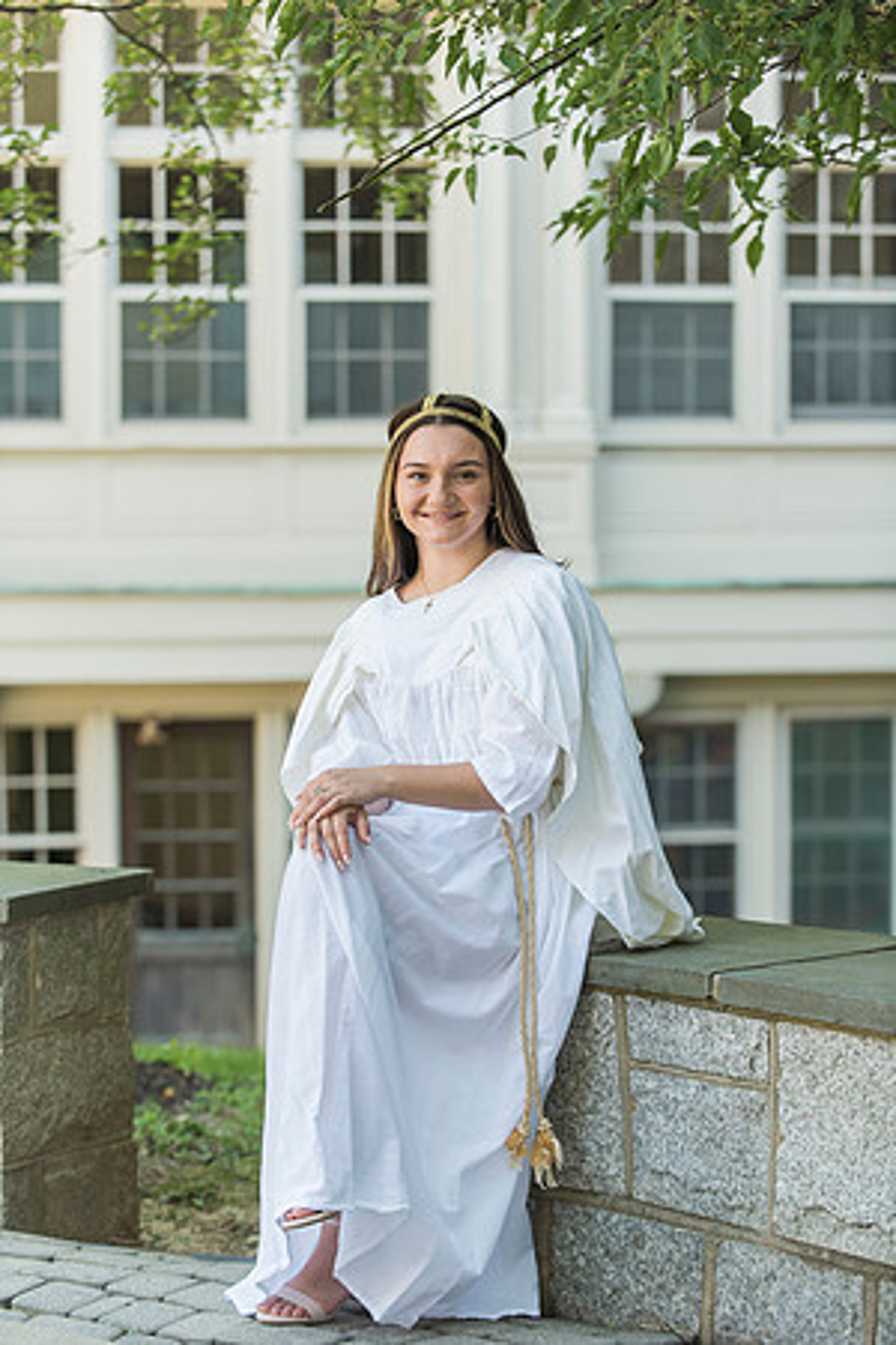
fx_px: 3546
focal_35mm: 95
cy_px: 672
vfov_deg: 21.5
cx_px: 448
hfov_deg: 14.4
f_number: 3.5
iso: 320
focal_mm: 95
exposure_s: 1/200
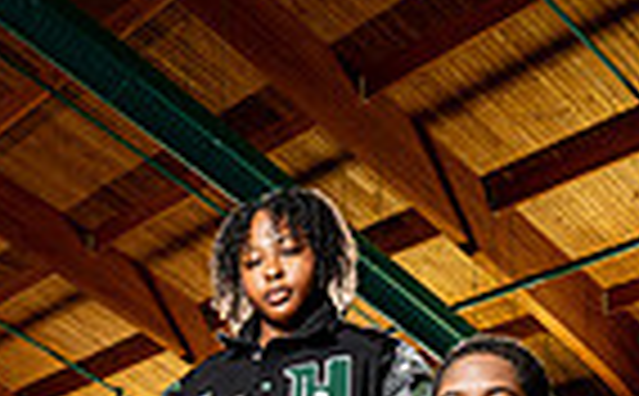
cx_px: 104
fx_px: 1407
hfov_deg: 25.0
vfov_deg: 12.5
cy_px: 950
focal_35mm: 81
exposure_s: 1/250
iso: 640
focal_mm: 25
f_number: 6.3
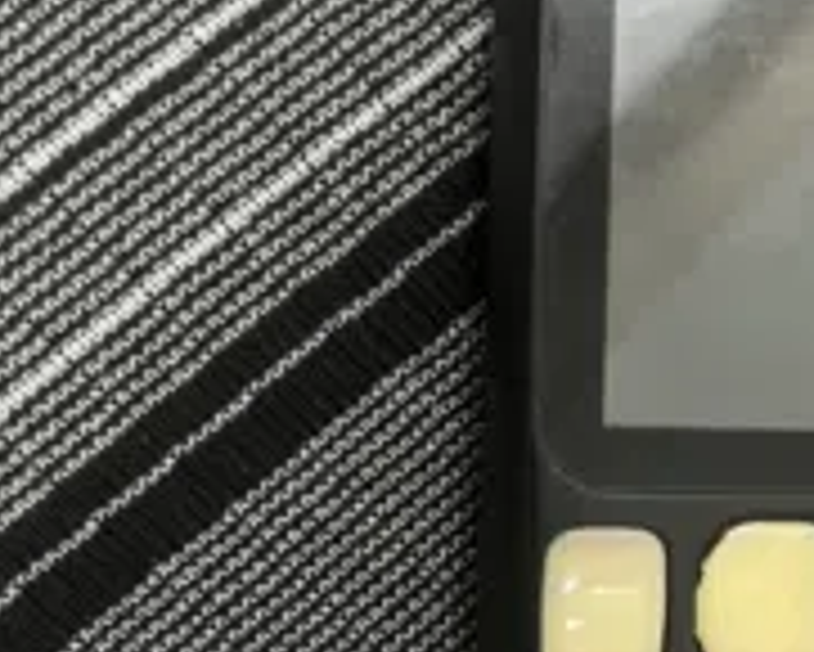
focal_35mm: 56
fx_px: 1350
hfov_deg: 32.7
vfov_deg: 27.0
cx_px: 648
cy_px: 450
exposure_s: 1/25
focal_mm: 5.1
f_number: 1.6
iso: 500
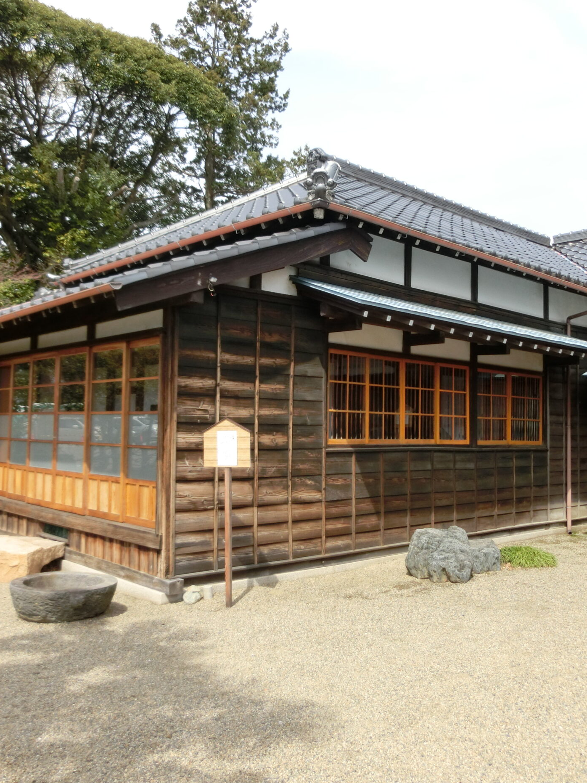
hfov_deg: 42.8
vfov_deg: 55.4
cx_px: 334
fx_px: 746
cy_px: 387
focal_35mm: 33
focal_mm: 4.24
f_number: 3
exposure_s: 1/640
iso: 80
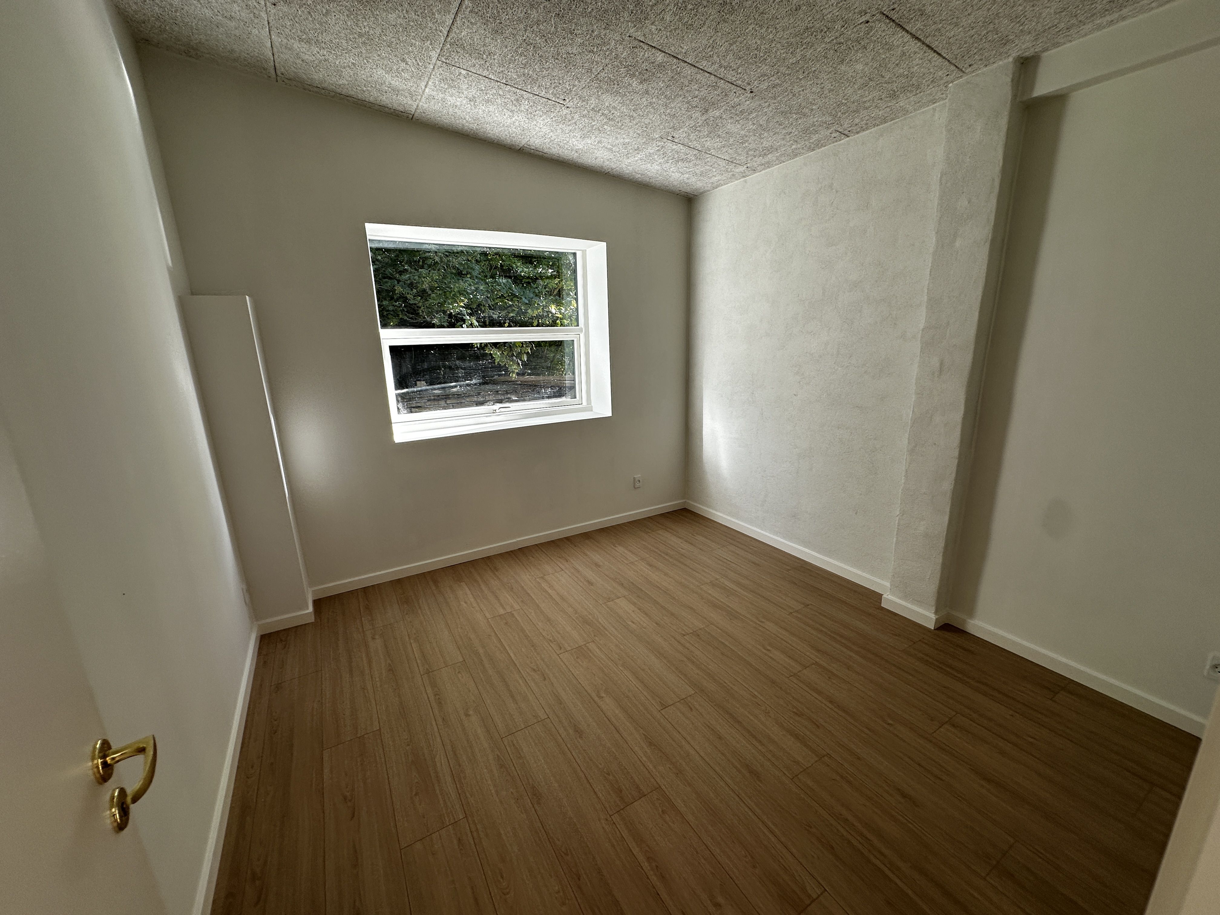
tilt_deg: -15.5
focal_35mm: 14
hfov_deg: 102.1
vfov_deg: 85.7
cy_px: 458
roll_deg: +1.9
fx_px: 493
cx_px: 610
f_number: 2.2
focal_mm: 2.22
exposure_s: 1/99
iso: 50
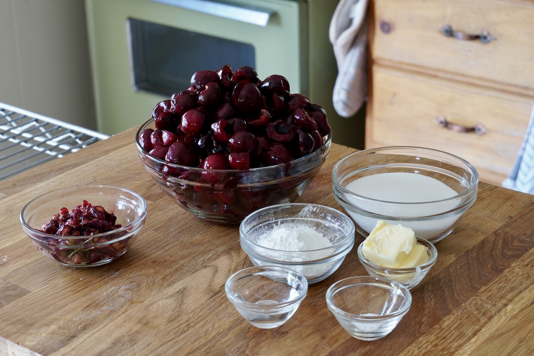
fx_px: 1112
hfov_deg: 27.0
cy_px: 178
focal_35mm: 75
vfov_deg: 18.2
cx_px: 267
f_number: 9
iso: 200
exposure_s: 1/1.6
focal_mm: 50
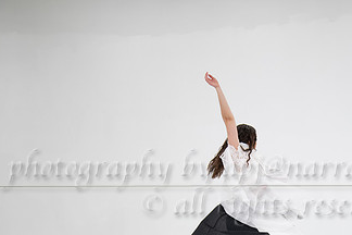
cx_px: 260
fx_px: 909
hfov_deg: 21.7
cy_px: 184
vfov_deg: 14.6
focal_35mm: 93
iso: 400
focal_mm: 52
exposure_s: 1/500
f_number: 4
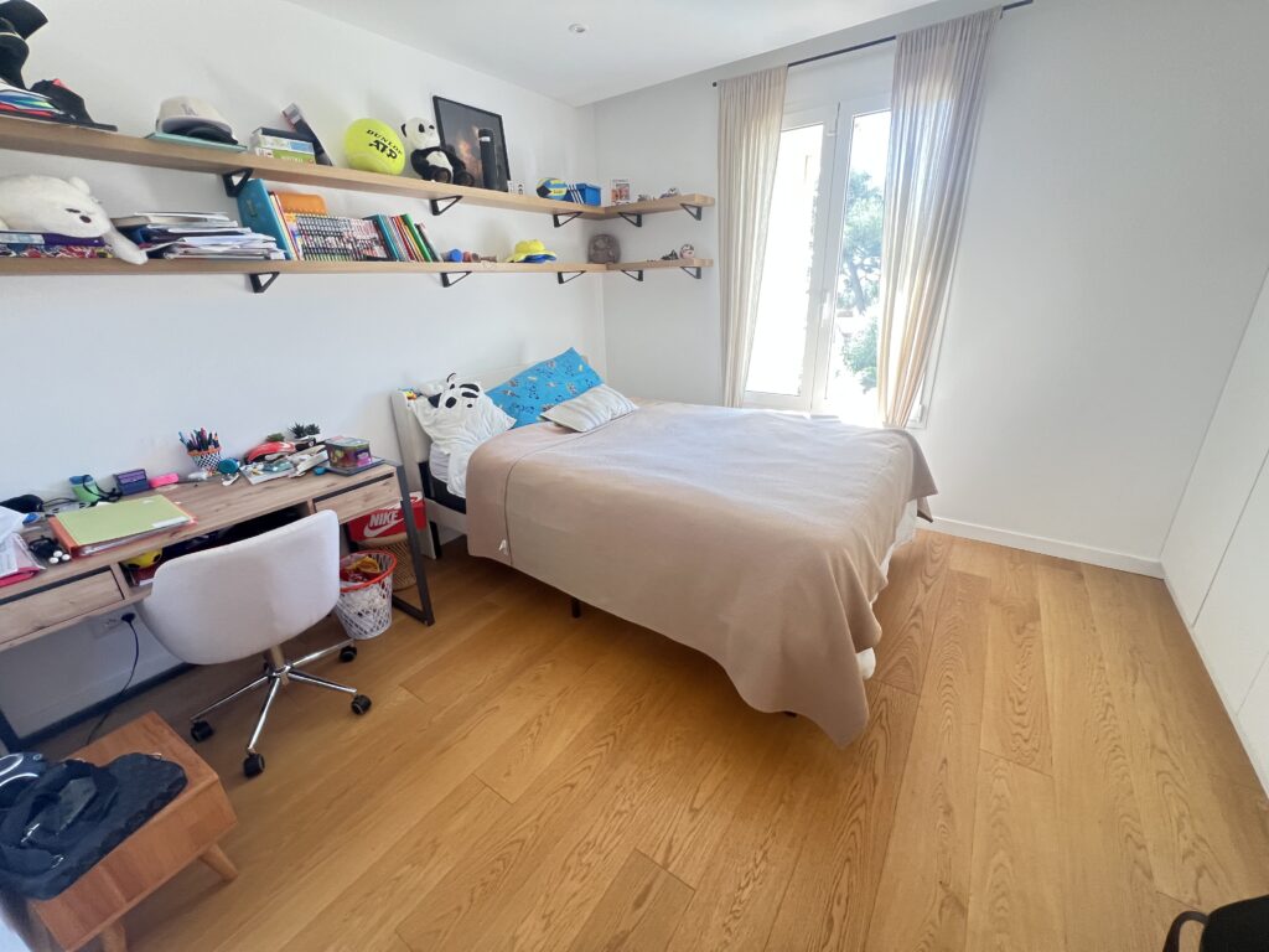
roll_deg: +3.0
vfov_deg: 89.9
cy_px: 476
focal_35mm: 13
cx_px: 634
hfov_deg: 106.2
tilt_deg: -20.5
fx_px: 477
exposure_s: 1/85
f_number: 1.8
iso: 250
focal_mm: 1.57
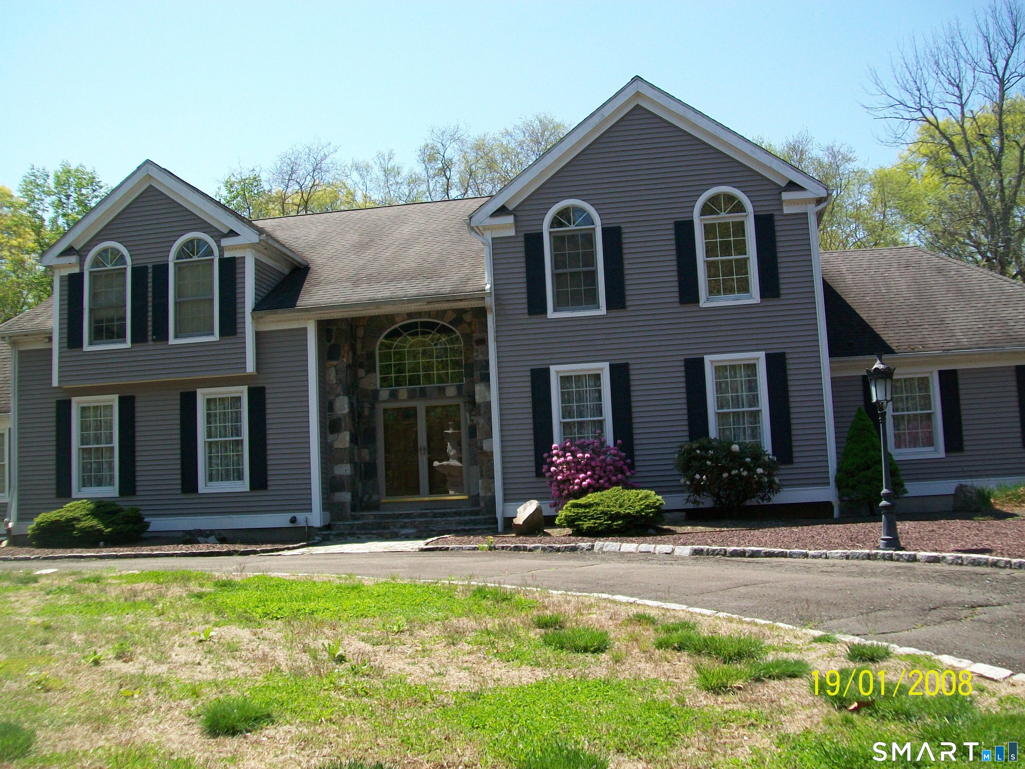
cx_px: 512
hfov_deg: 51.4
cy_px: 384
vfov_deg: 39.7
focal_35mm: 36
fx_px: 1066
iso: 64
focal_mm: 6
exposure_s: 1/640
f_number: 2.7
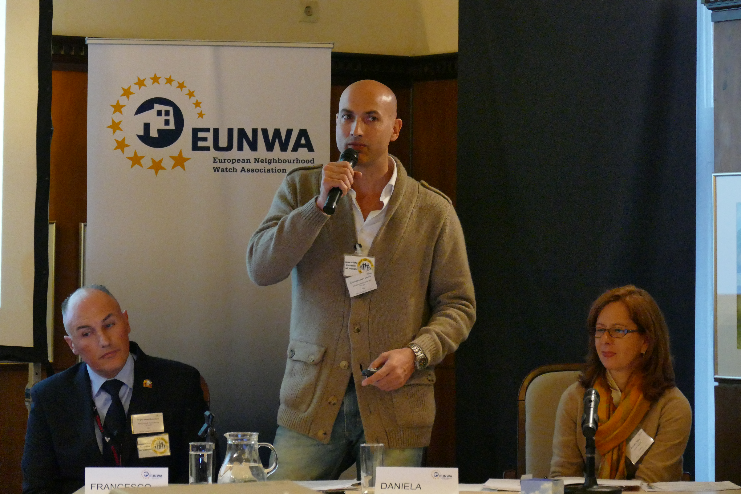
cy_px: 247
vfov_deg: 9.9
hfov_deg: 14.8
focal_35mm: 139
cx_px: 370
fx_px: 2861
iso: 3200
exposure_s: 1/125
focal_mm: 50.69
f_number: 3.9
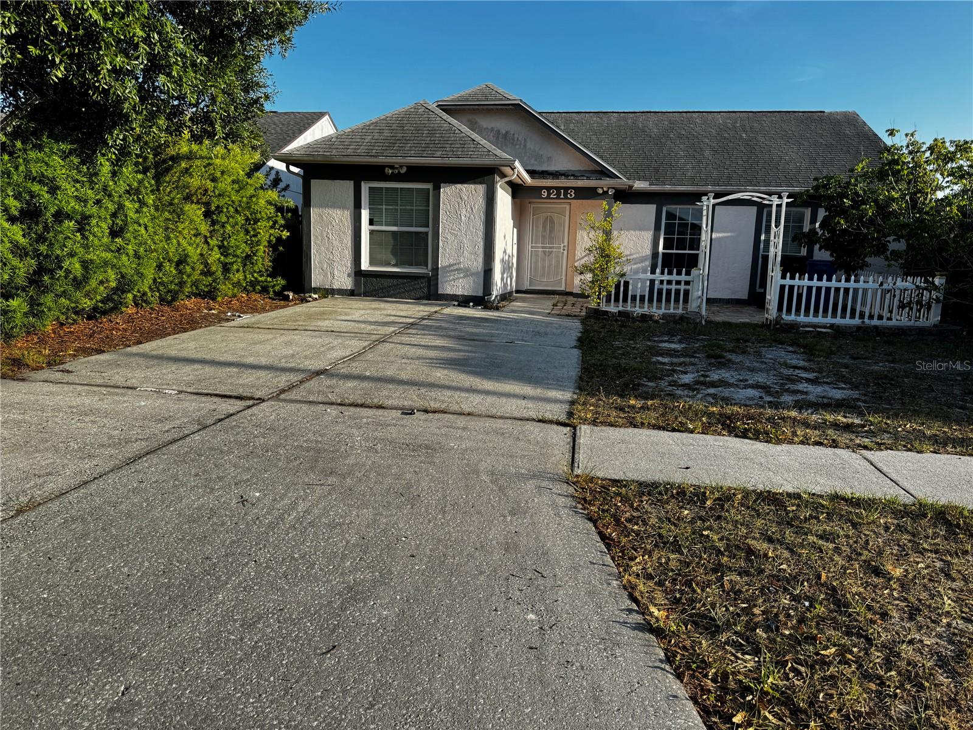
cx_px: 486
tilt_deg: -8.9
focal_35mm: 24
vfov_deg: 56.8
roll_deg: -2.1
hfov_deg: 71.6
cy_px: 365
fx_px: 675
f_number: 1.78
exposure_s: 1/1193
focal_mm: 6.76
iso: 80
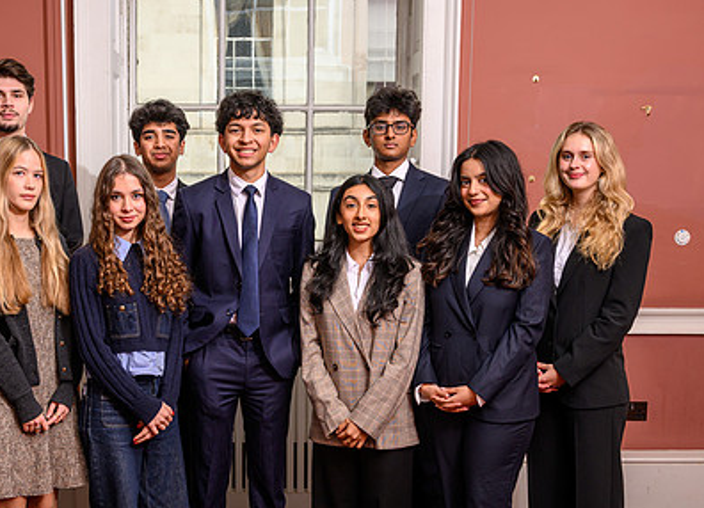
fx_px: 1224
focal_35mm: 61
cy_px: 325
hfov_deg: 31.8
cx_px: 234
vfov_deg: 23.4
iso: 125
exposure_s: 1/200
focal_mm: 39
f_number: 6.3
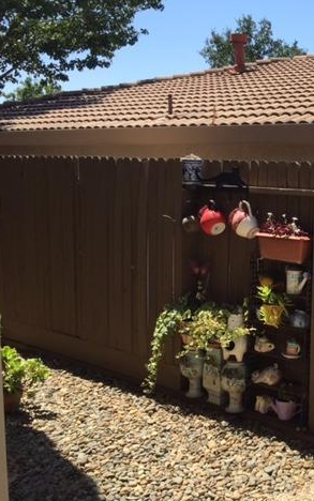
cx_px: 337
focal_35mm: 42
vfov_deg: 47.2
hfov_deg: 28.1
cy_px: 249
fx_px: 574
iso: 32
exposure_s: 1/1236
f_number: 2.2
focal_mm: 4.15
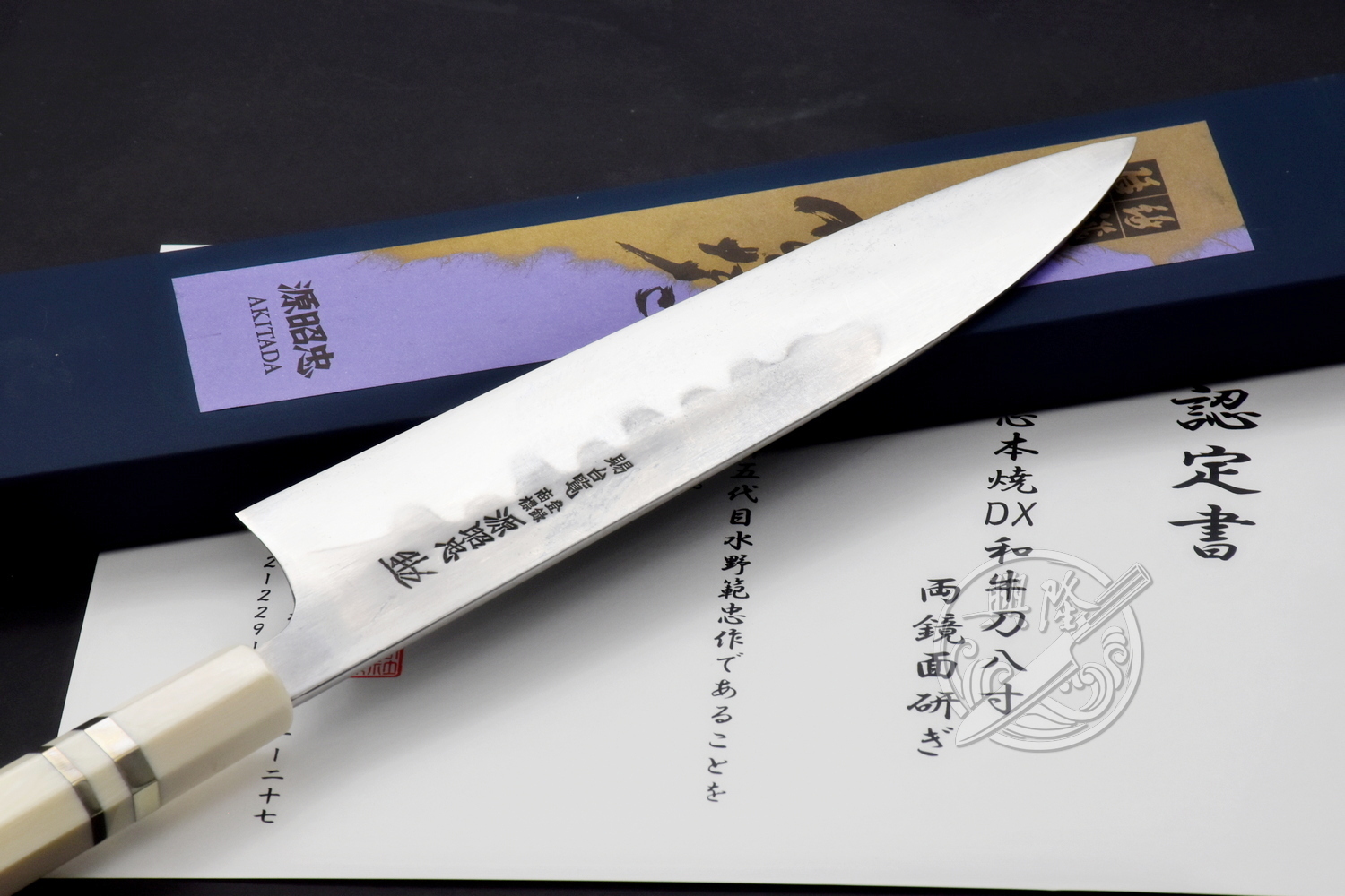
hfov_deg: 9.8
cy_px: 448
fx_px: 7845
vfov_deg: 6.5
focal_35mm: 210
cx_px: 672
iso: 400
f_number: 11
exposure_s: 1/125
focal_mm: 140
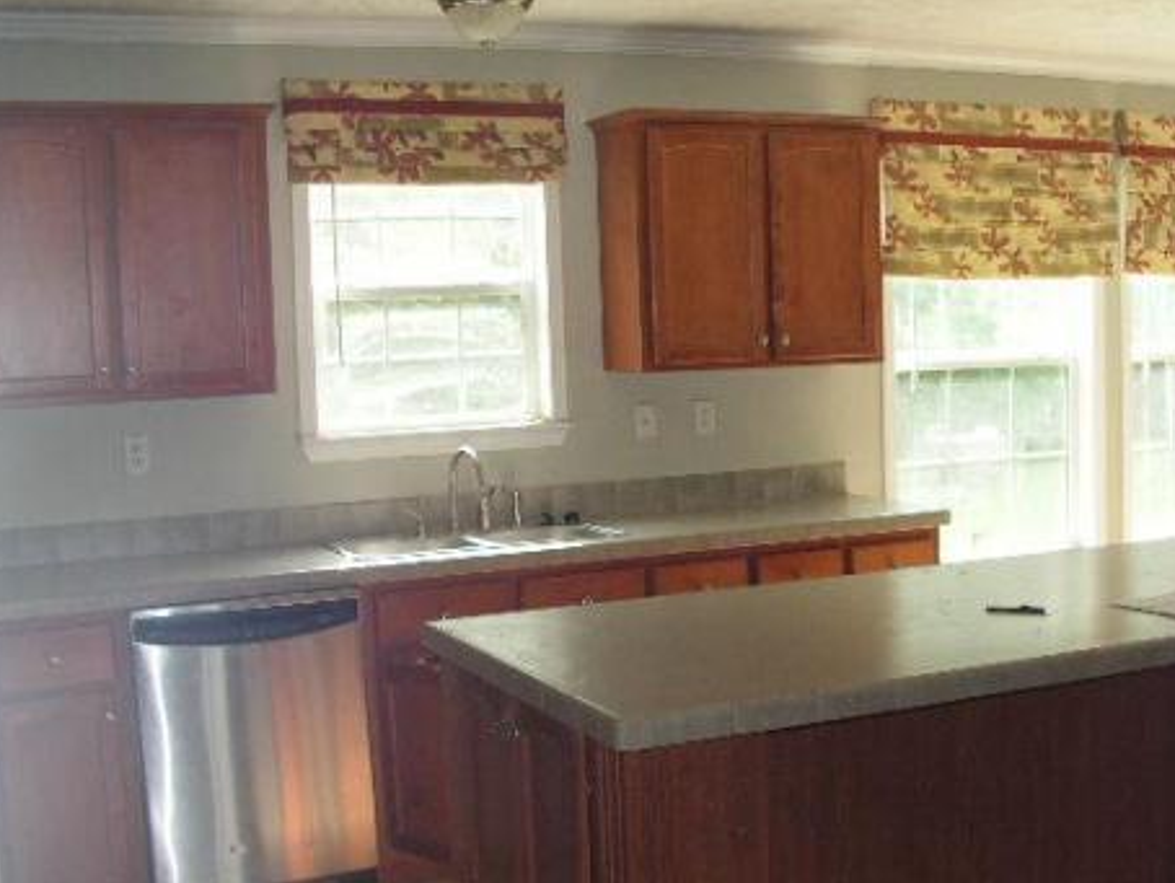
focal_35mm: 46
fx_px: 1562
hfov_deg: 41.1
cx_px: 691
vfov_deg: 31.4
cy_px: 539
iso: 64
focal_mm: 6
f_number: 3.2
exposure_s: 1/40
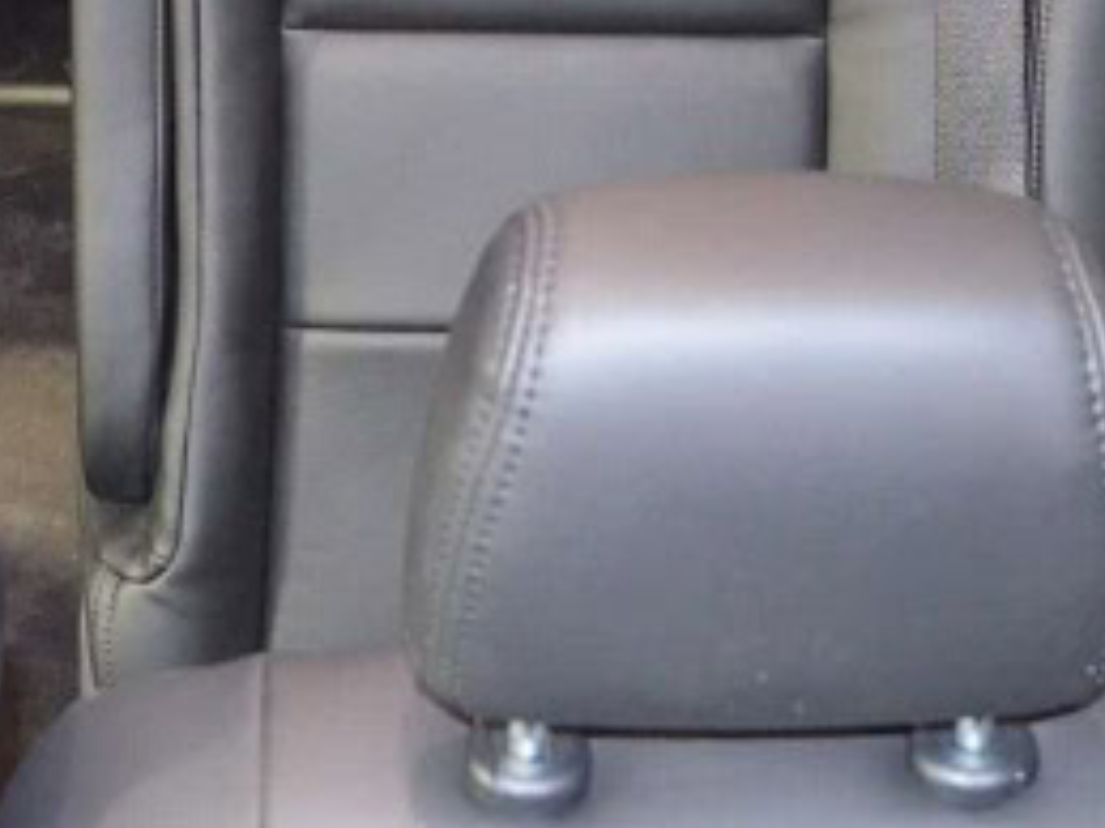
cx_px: 546
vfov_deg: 14.2
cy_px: -248
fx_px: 3191
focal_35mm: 100
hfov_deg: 19.6
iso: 3200
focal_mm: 18
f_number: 3.5
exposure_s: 1/15
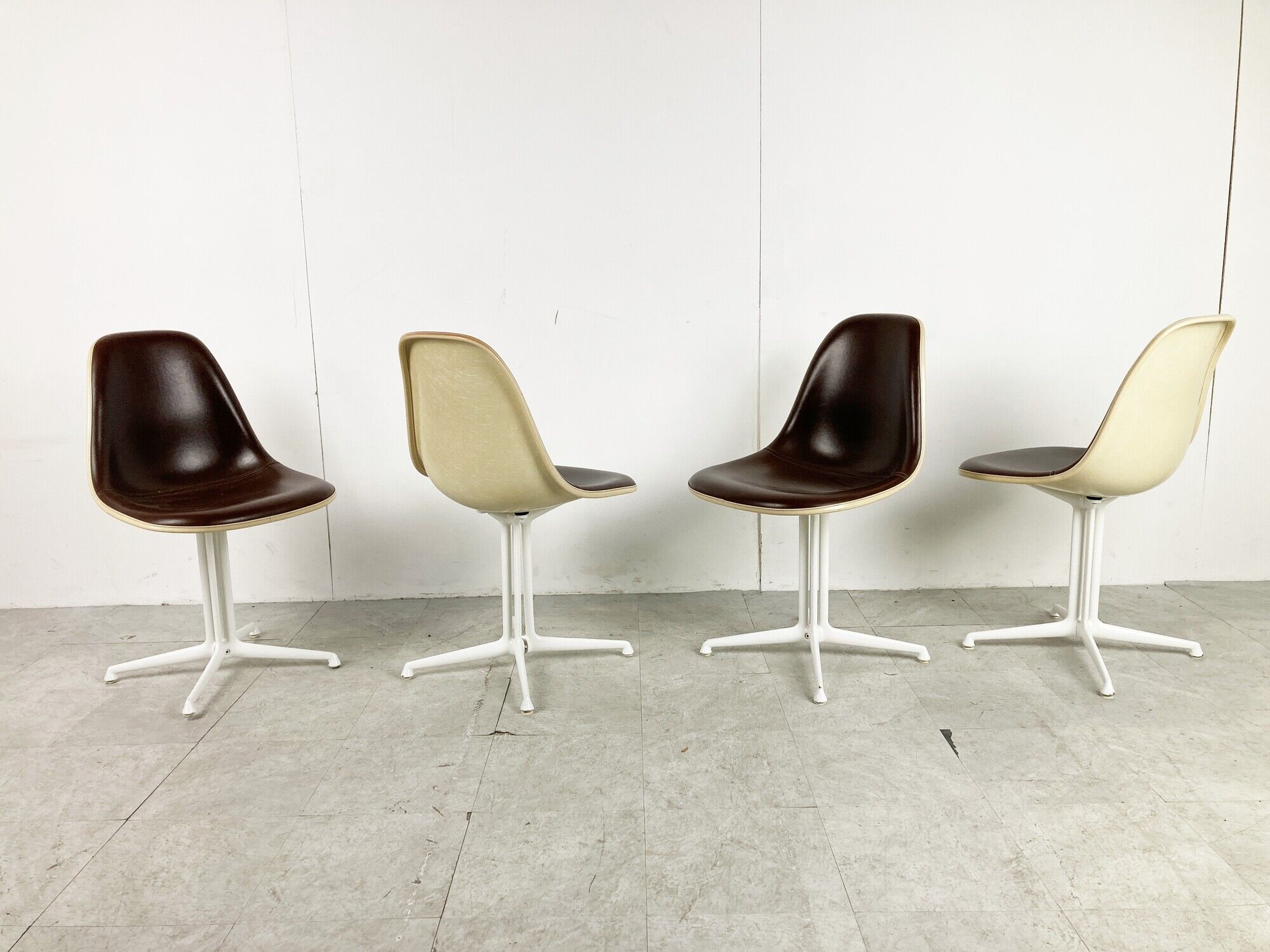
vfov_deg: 49.7
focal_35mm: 28
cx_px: 635
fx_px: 1027
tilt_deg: -10.0
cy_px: 476
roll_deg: +0.2
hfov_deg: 63.4
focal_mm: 3.99
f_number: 1.8
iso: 50
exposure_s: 1/121
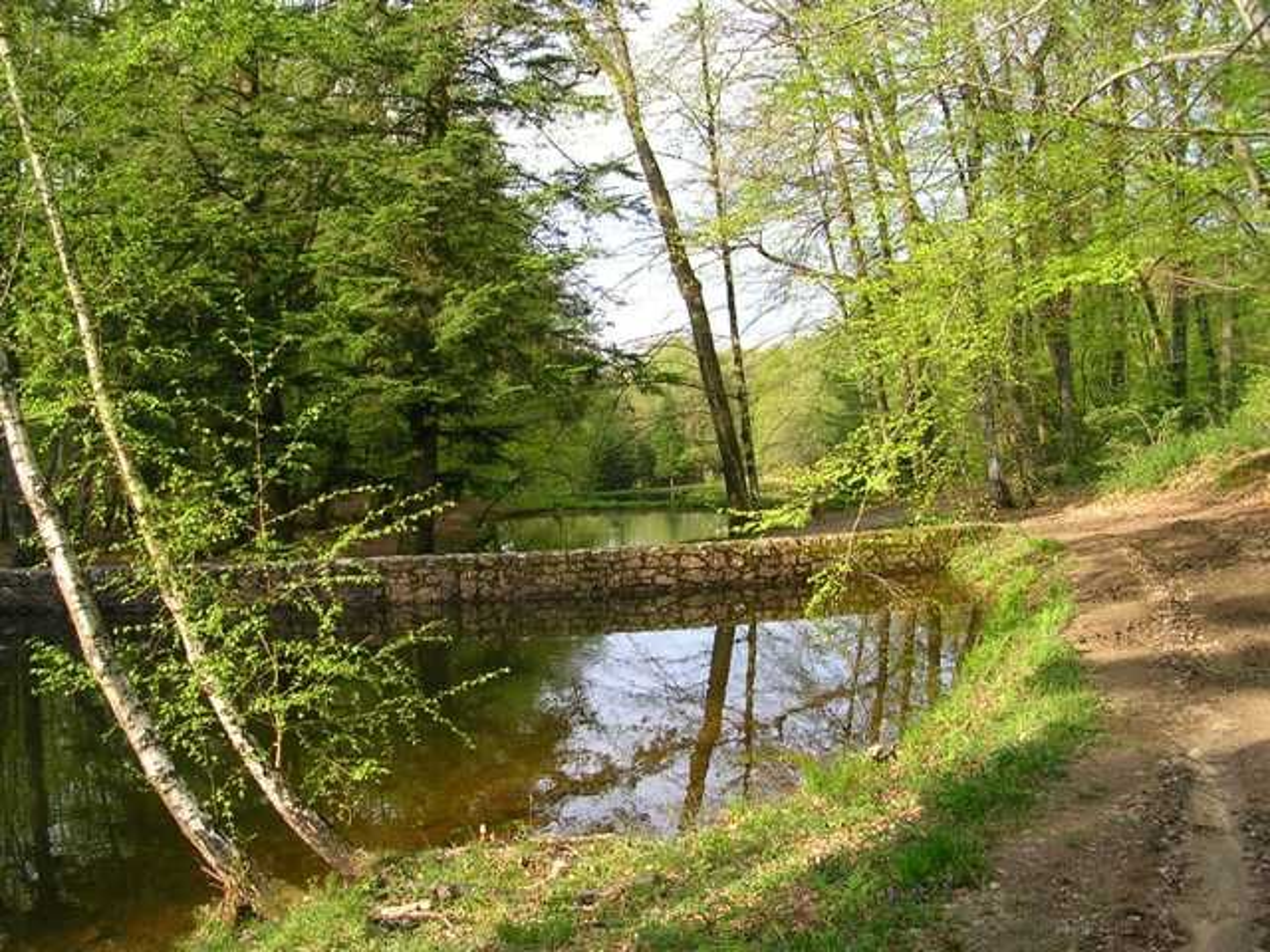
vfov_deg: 37.7
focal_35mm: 38
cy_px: 476
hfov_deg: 49.0
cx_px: 635
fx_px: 1394
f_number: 2.8
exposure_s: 1/256
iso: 50
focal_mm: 5.8
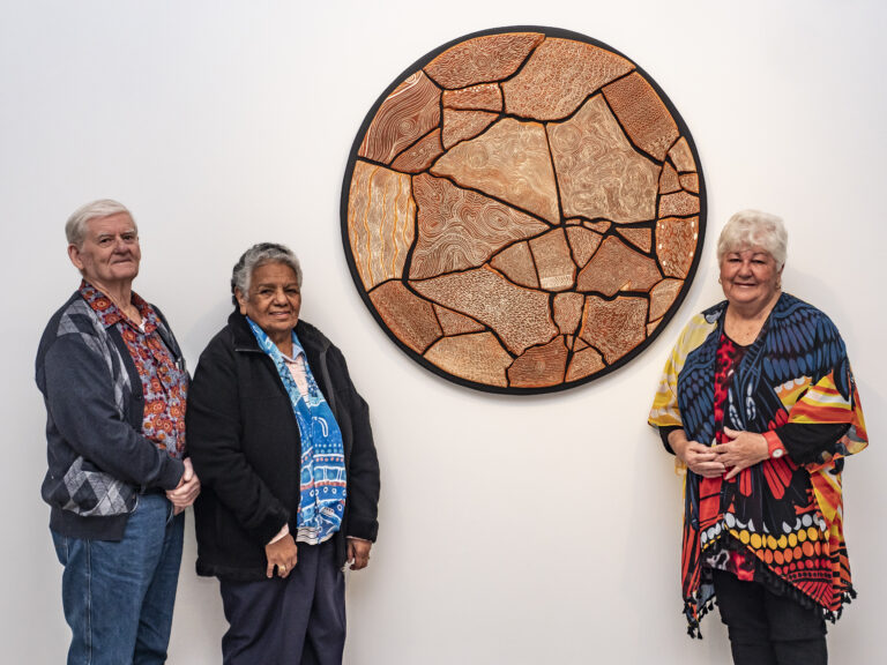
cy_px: 332
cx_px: 444
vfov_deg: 29.1
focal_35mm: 50
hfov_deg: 38.2
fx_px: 1281
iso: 800
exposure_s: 1/100
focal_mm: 25
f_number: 4.5
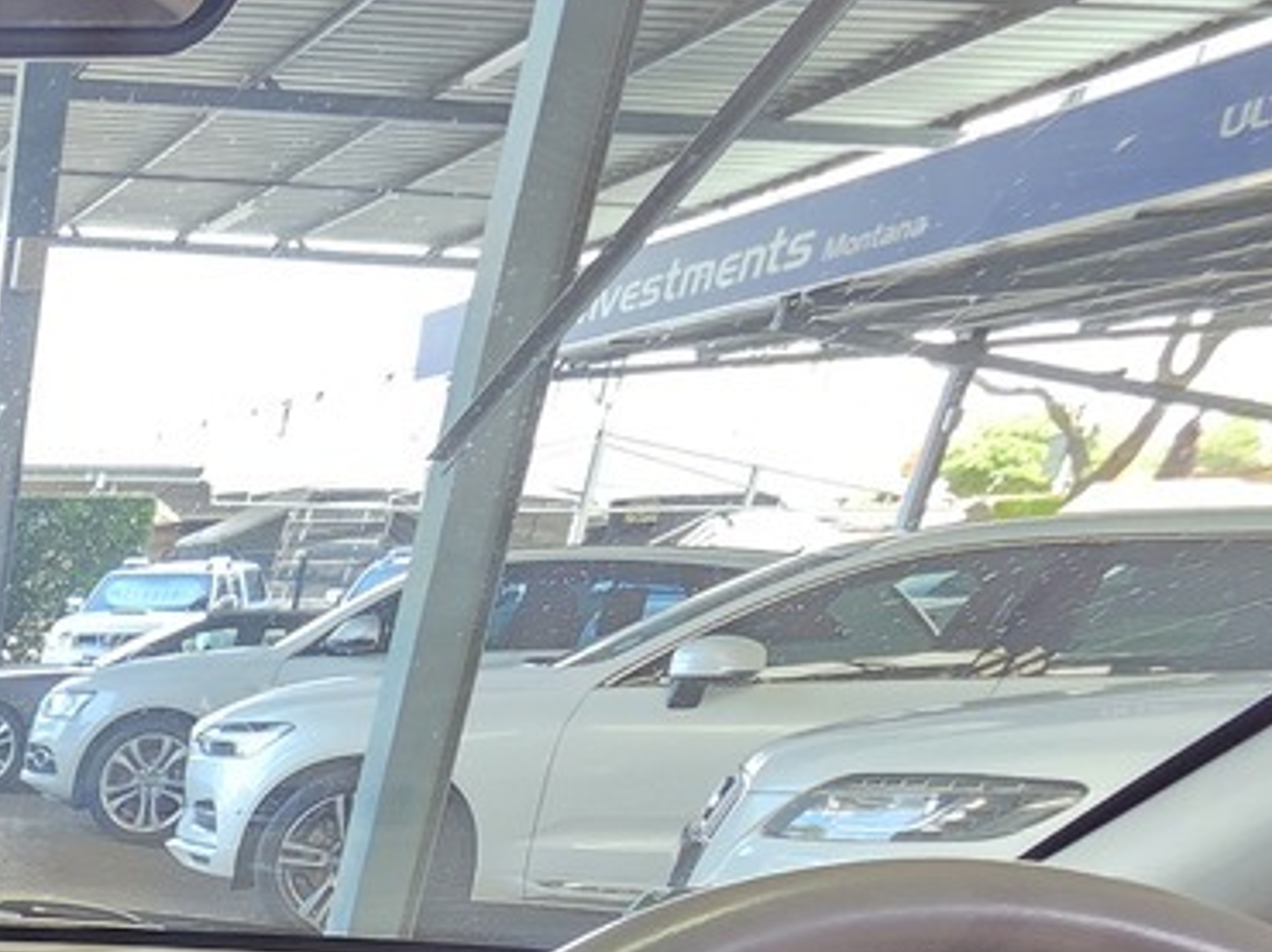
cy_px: 1272
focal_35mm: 36
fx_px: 1322
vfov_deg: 30.3
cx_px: -478
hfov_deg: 33.1
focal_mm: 2.2
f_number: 2.2
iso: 250
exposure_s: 1/100
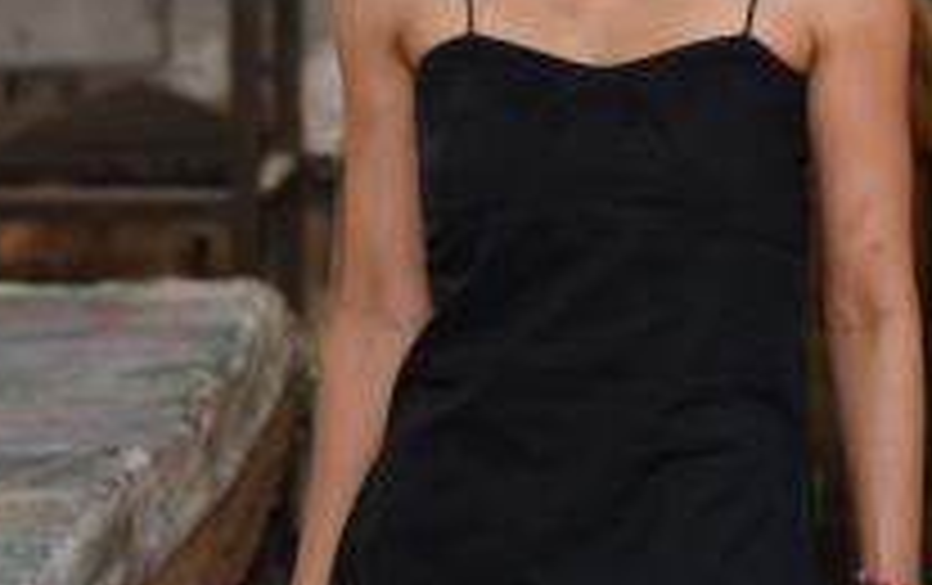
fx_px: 4222
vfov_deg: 7.9
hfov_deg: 12.6
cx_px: 603
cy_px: 126
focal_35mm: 166
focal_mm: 50
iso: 250
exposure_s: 1/125
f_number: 2
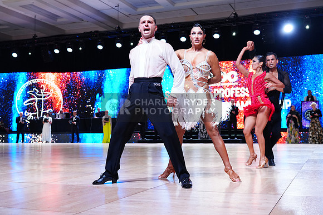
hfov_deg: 45.4
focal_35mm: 43
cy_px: 108
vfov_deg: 31.2
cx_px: 162
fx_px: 386
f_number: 4.5
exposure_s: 1/500
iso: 2000
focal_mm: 43
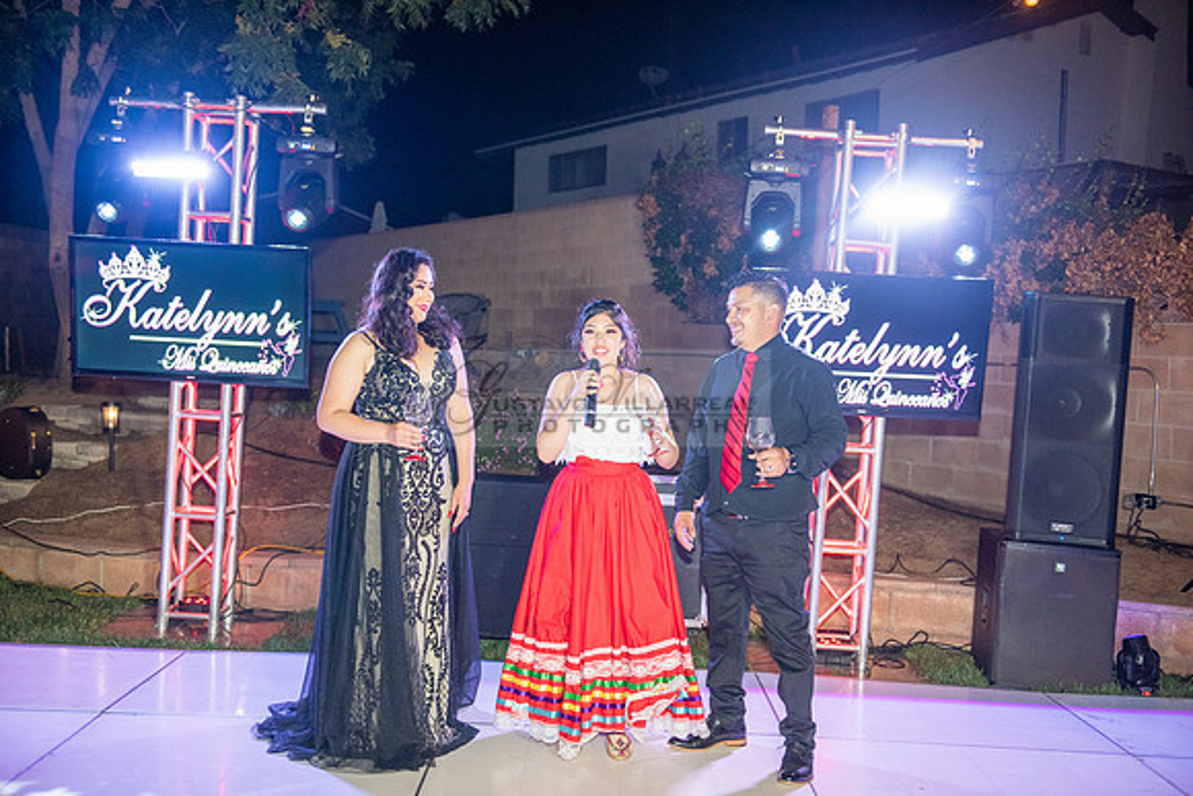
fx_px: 1326
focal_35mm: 40
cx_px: 596
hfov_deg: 48.4
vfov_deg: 33.4
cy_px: 398
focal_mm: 40
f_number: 3.2
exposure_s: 1/100
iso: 1600
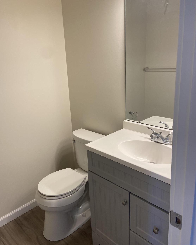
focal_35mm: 28
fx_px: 203
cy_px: 117
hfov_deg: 51.5
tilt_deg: -13.9
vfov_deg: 62.2
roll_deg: +1.5
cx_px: 96
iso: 80
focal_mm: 4.25
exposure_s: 1/120
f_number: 1.8
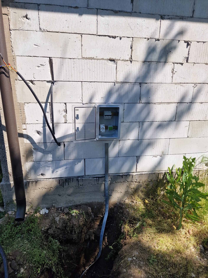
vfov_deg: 73.9
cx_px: 104
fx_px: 184
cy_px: 139
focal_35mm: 23
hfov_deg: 58.9
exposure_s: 1/864
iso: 50
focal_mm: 6.4
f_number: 1.8
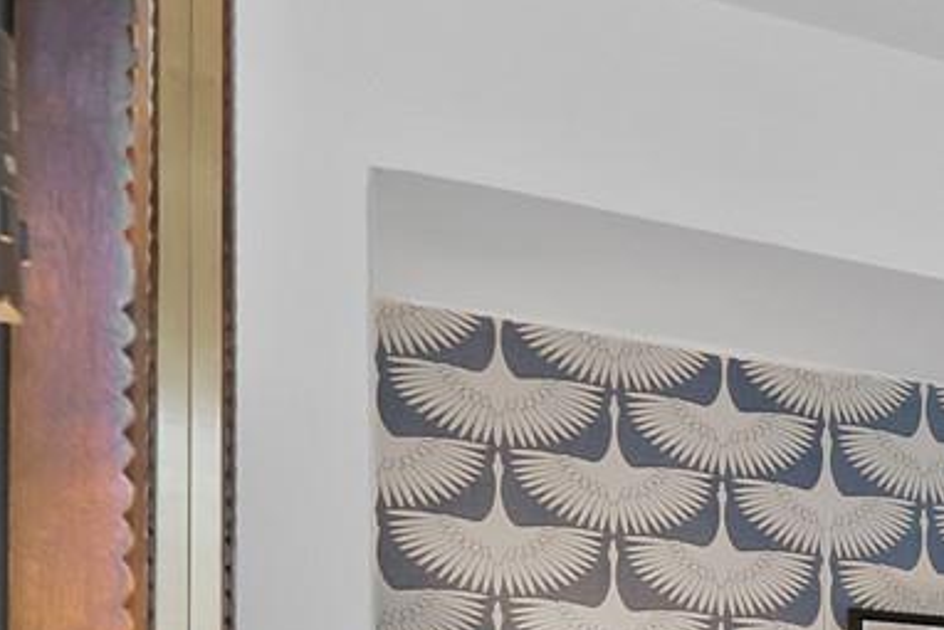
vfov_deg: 18.0
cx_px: 2459
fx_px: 1784
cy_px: 930
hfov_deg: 13.7
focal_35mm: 68
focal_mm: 13
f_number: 9
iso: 640
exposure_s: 1/3
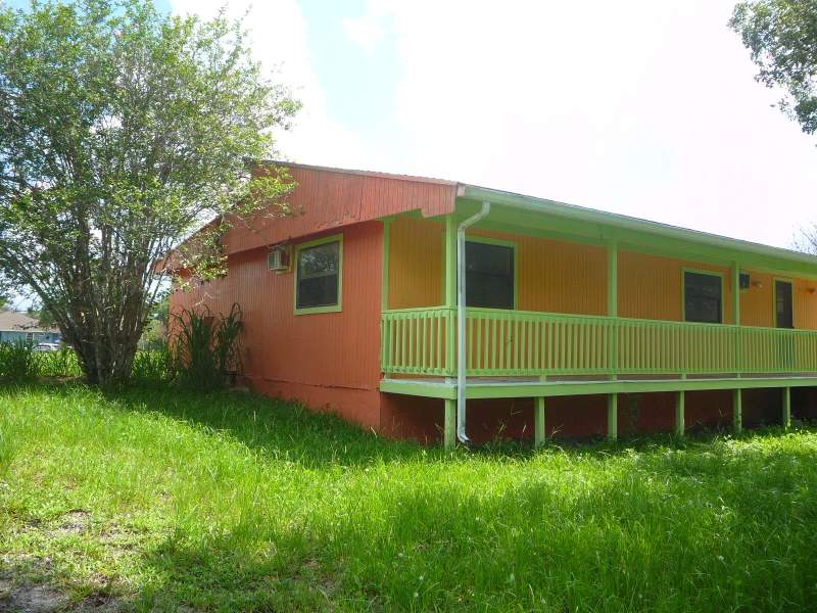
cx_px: 408
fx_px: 708
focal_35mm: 30
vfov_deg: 46.8
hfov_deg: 60.0
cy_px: 306
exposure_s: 1/250
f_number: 4
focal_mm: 5.2
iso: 100
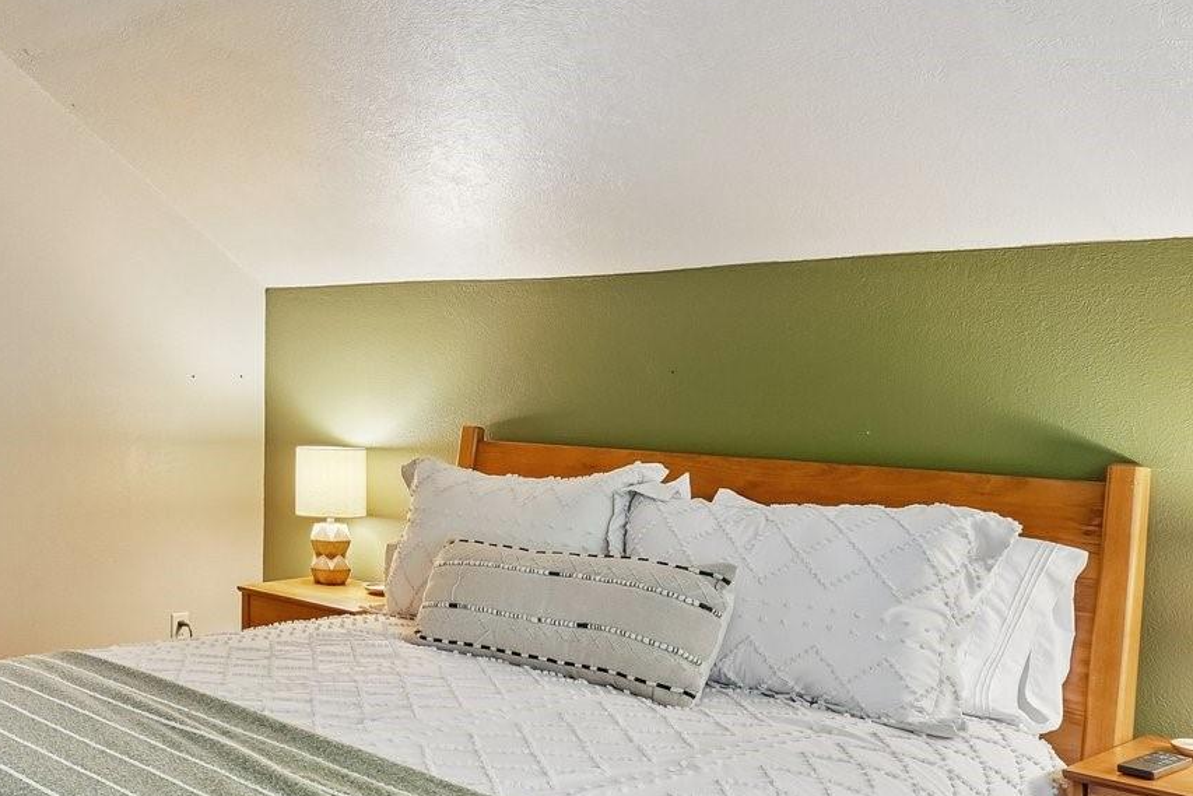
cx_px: -83
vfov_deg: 36.9
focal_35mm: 36
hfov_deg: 43.0
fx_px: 1193
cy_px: 377
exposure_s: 1/8
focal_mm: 10
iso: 400
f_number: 8
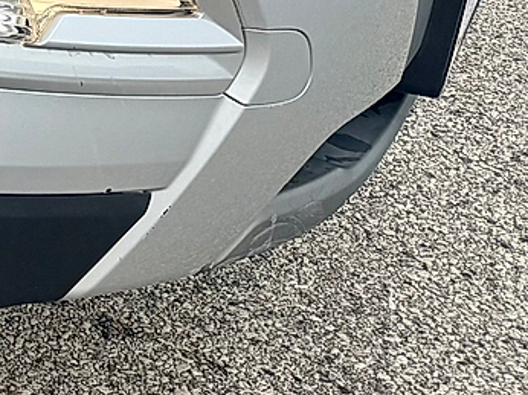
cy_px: -300
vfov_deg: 12.3
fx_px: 1692
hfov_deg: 13.8
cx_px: -656
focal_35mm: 111
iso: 80
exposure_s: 1/3279
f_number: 1.78
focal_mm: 6.76
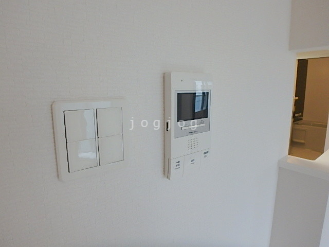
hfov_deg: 79.0
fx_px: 200
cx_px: 164
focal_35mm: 21
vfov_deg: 63.4
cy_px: 124
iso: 200
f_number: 3.5
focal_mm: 3.7
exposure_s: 1/50
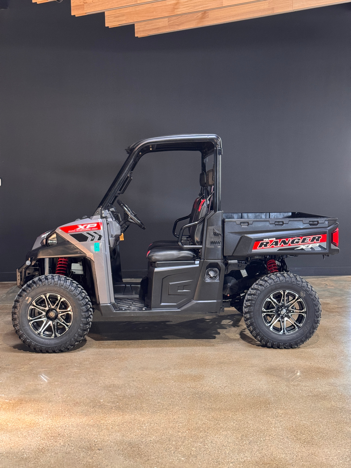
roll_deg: +0.4
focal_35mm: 48
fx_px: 649
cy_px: 234
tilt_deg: -5.4
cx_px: 176
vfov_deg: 39.7
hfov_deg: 30.3
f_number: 1.78
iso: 250
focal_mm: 6.76
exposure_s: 1/60
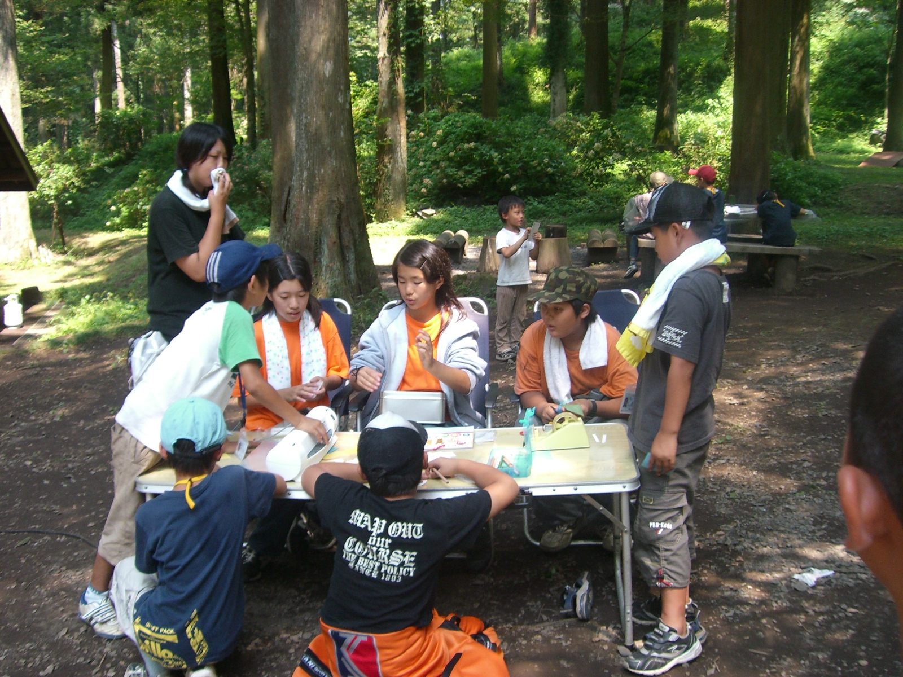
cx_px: 452
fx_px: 991
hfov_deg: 49.0
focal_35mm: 38
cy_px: 338
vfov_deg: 37.7
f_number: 2.7
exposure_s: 1/200
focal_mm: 6.2
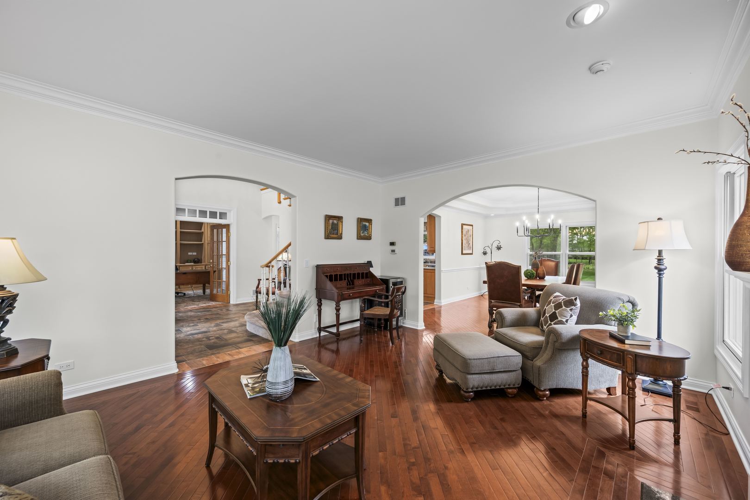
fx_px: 292
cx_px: 375
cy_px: 250
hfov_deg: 104.3
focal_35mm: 14
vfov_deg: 81.2
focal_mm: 14
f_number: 8
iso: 200
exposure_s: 1/2.5
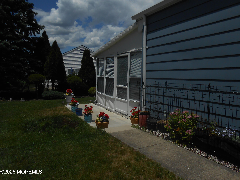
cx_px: 120
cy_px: 90
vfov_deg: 53.1
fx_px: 180
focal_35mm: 26
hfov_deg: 67.3
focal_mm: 4.6
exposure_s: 1/400
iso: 80
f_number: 11.5
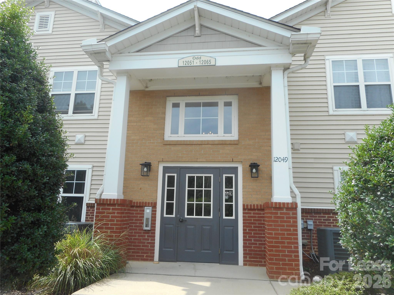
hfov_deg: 69.4
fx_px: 285
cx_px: 197
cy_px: 148
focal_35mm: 25
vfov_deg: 54.9
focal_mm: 4.5
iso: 80
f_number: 3.7
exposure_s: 1/400
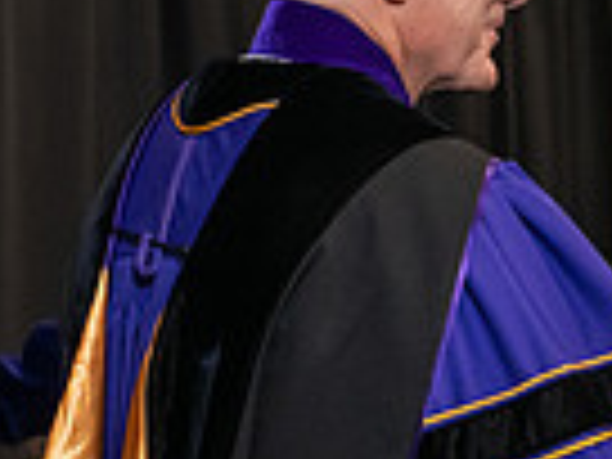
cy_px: 223
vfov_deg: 5.9
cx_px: 896
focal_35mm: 254
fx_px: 4491
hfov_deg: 7.7
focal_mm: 62
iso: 2000
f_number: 5
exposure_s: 1/125
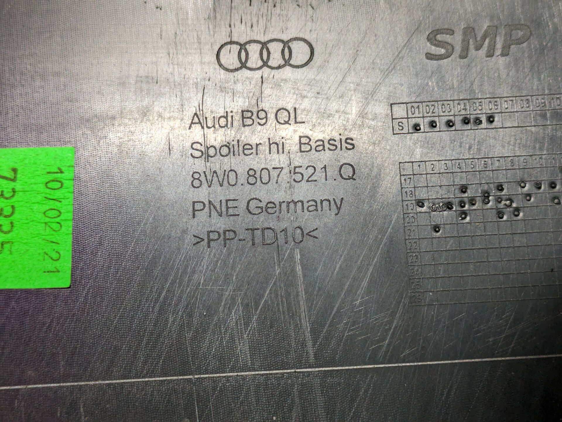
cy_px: 211
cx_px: 281
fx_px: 828
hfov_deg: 37.5
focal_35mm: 51
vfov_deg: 28.6
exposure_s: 1/100
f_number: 1.89
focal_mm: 5.43
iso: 167
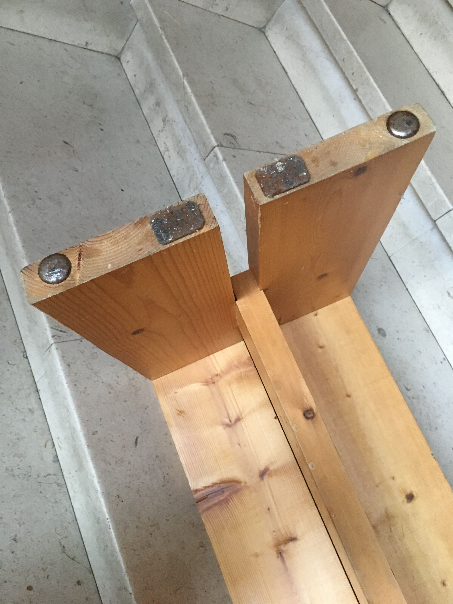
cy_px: 302
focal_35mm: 29
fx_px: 506
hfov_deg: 48.2
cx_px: 226
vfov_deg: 61.7
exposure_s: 1/20
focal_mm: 4.15
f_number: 2.2
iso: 200
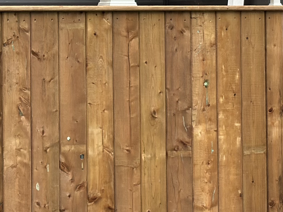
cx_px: 68
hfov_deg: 12.6
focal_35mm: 156
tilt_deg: +2.0
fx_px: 1275
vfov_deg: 9.4
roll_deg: +0.7
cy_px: -27
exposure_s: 1/2809
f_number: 1.78
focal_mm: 6.86
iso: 80
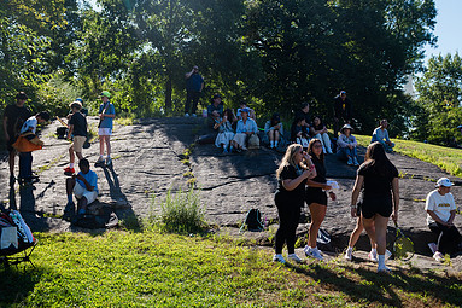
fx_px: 552
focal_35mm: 43
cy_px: 173
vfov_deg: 31.1
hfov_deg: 45.1
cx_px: 289
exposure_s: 1/800
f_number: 4
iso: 200
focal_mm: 24
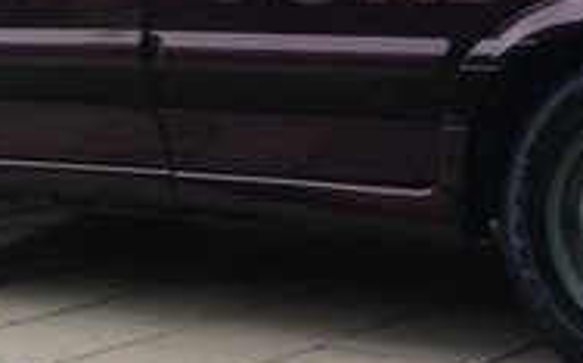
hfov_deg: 16.8
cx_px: 512
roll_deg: -0.6
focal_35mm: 123
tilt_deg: +0.5
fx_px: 1952
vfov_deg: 10.5
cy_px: -45
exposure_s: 1/384
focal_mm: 4.12
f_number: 2.4
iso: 50
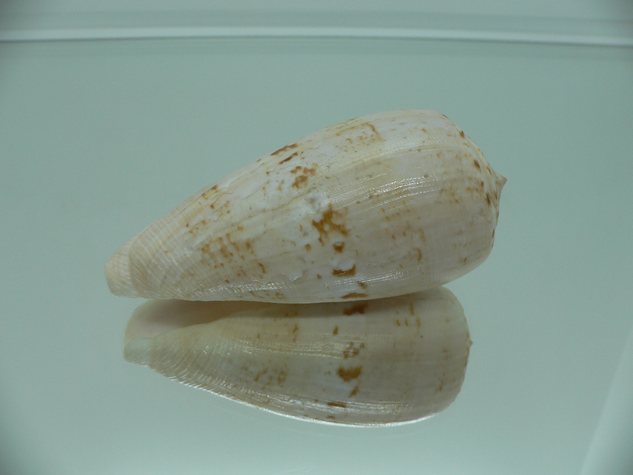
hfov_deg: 52.6
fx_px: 640
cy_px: 238
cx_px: 316
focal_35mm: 35
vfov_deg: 40.7
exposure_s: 1/60
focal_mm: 4.6
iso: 80
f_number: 2.8
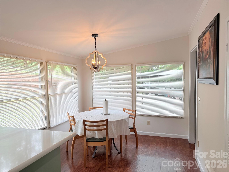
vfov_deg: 56.8
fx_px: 159
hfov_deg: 71.6
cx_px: 114
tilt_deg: -1.8
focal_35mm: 24
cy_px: 86
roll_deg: +0.9
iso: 64
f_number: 1.78
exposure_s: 1/204
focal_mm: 6.76
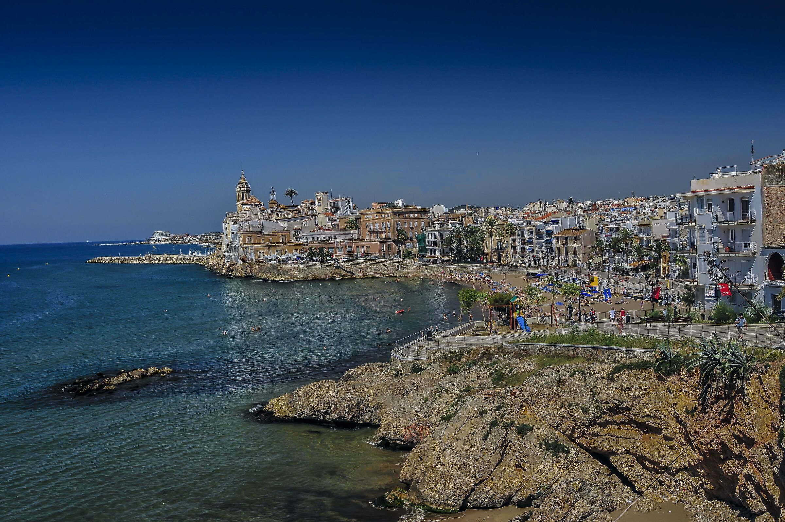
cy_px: 261
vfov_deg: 34.1
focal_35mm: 39
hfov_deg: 49.6
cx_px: 392
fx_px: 849
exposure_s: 1/100
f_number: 13
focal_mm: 26
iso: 200
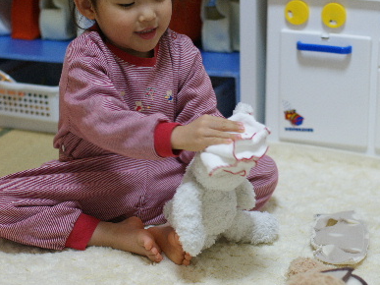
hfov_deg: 21.1
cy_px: 137
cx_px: 189
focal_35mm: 93
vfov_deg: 15.9
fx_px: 1021
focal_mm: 50
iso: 400
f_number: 2
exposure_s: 1/80
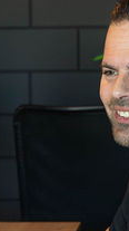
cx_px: 115
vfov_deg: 12.6
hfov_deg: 7.1
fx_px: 1037
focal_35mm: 170
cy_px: 204
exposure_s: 1/250
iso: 1600
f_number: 3.5
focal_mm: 35
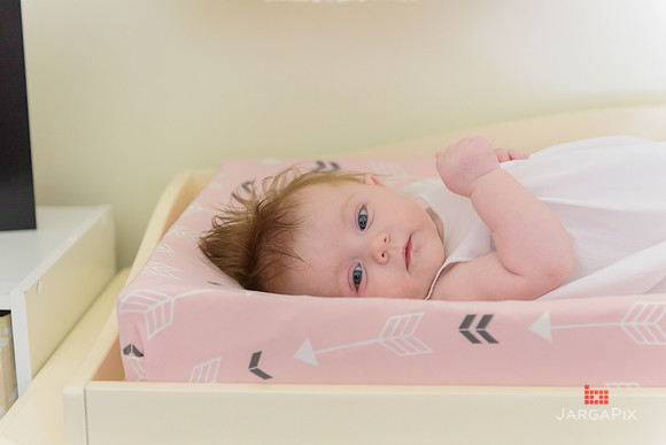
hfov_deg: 28.8
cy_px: 222
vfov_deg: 19.5
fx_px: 1295
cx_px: 333
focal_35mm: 70
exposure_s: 1/125
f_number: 3.2
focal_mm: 70
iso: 1600
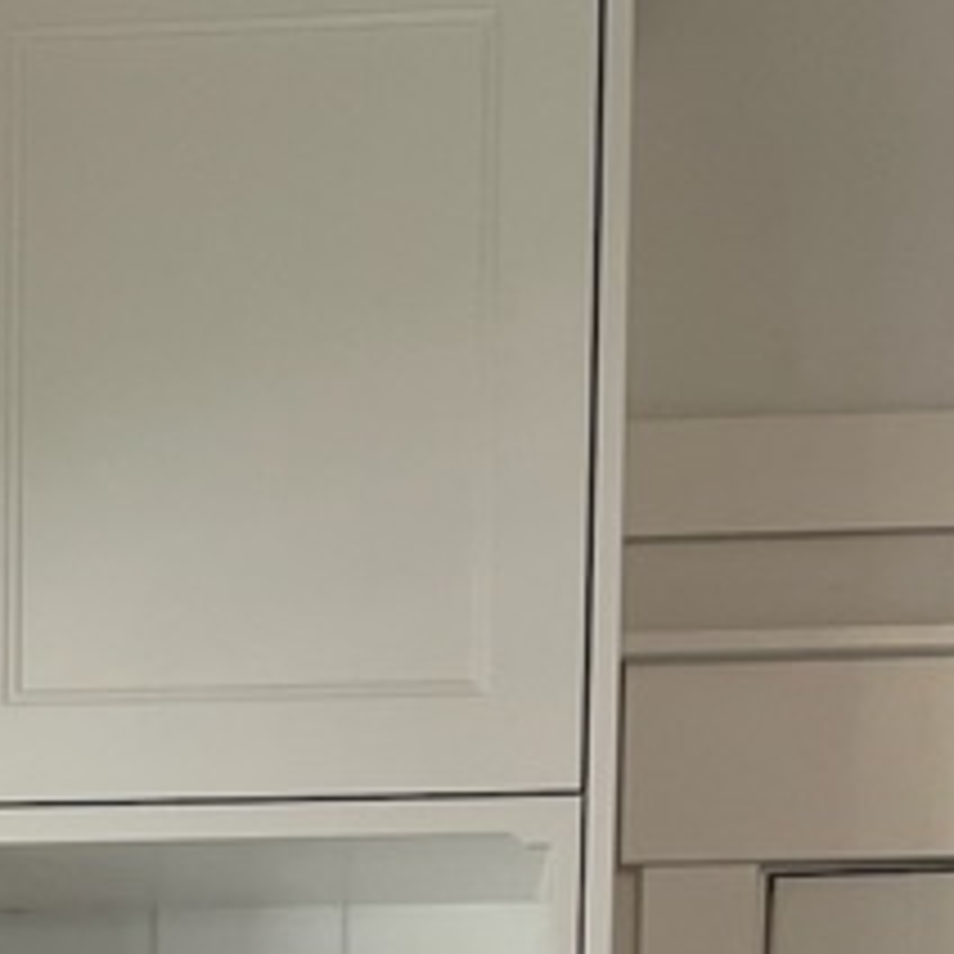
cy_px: 1764
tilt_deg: -3.6
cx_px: -135
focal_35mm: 130
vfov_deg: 12.2
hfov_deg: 13.1
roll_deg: +0.7
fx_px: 4053
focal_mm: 5.7
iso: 64
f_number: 1.5
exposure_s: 1/60
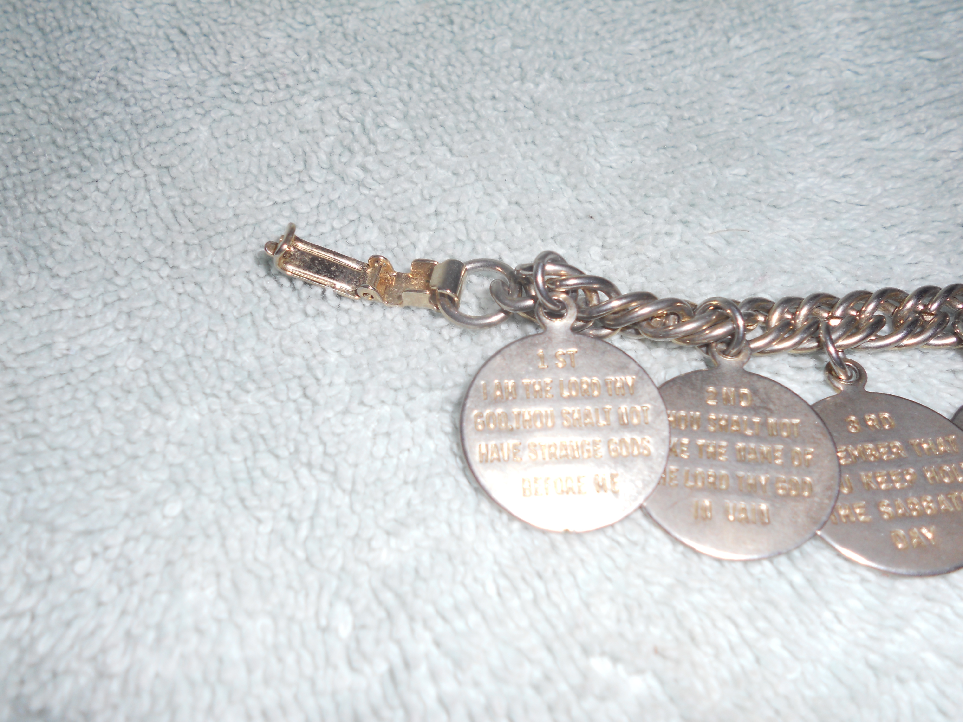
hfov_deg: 56.8
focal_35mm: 32
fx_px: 890
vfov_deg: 44.2
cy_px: 361
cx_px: 482
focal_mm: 5.8
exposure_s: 1/25
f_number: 8.8
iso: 80
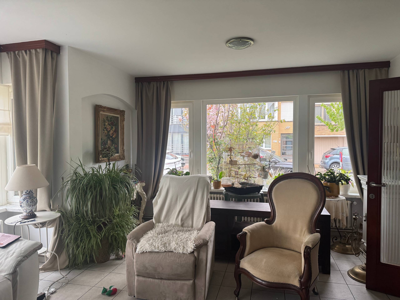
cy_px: 150
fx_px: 277
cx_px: 200
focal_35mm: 24
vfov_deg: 56.8
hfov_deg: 71.6
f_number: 1.78
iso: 200
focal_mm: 6.76
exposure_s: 1/121
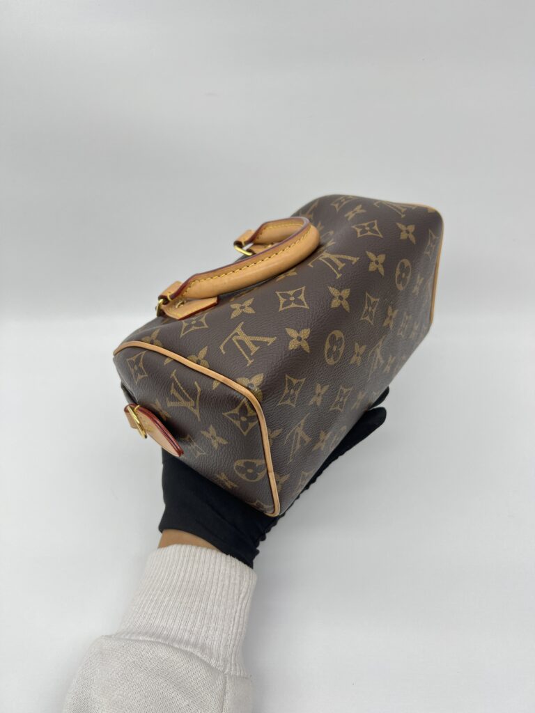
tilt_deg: -41.7
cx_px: 268
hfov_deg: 53.1
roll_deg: +4.8
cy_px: 356
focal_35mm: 26
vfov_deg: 67.3
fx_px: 536
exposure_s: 1/101
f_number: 1.5
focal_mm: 5.7
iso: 32
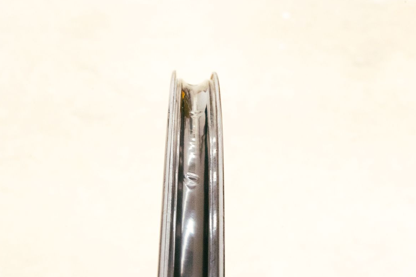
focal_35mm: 77
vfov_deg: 17.7
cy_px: 128
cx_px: 197
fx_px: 889
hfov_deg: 26.3
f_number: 16
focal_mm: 70
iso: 12800
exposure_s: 1/125
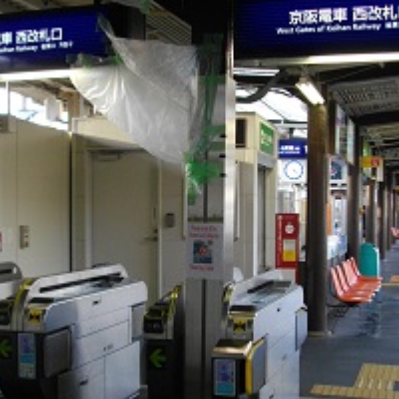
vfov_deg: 31.0
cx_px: 216
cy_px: 227
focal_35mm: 55
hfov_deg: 31.1
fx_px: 717
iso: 200
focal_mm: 5.7
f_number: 2.9
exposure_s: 1/100
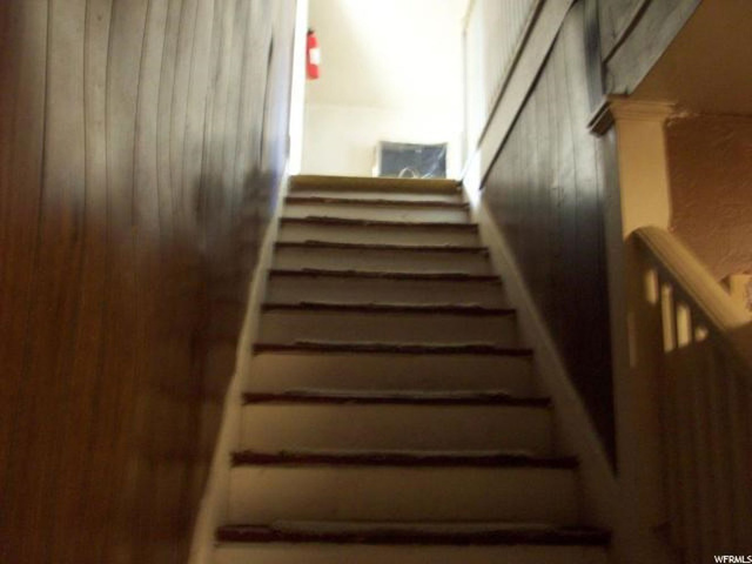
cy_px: 282
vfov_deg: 38.7
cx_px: 376
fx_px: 804
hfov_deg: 50.1
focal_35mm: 37
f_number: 2.8
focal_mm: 6.2
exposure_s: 1/8
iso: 200
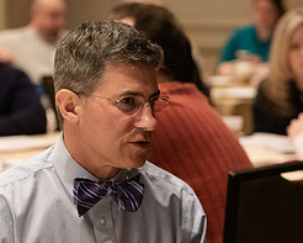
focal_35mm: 155
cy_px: 144
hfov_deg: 12.4
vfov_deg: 10.0
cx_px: 232
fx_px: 1391
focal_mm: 70
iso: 5000
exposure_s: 1/200
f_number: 3.2
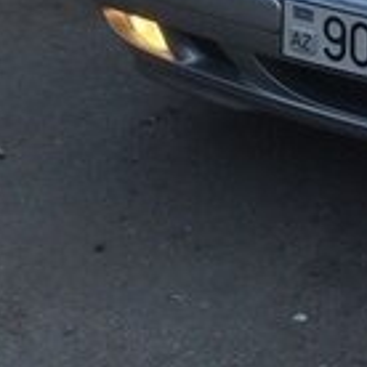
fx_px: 1475
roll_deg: -3.8
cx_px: 686
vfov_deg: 13.5
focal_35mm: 123
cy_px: -161
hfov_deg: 12.7
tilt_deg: -14.2
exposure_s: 1/334
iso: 32
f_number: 2.2
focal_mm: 4.15
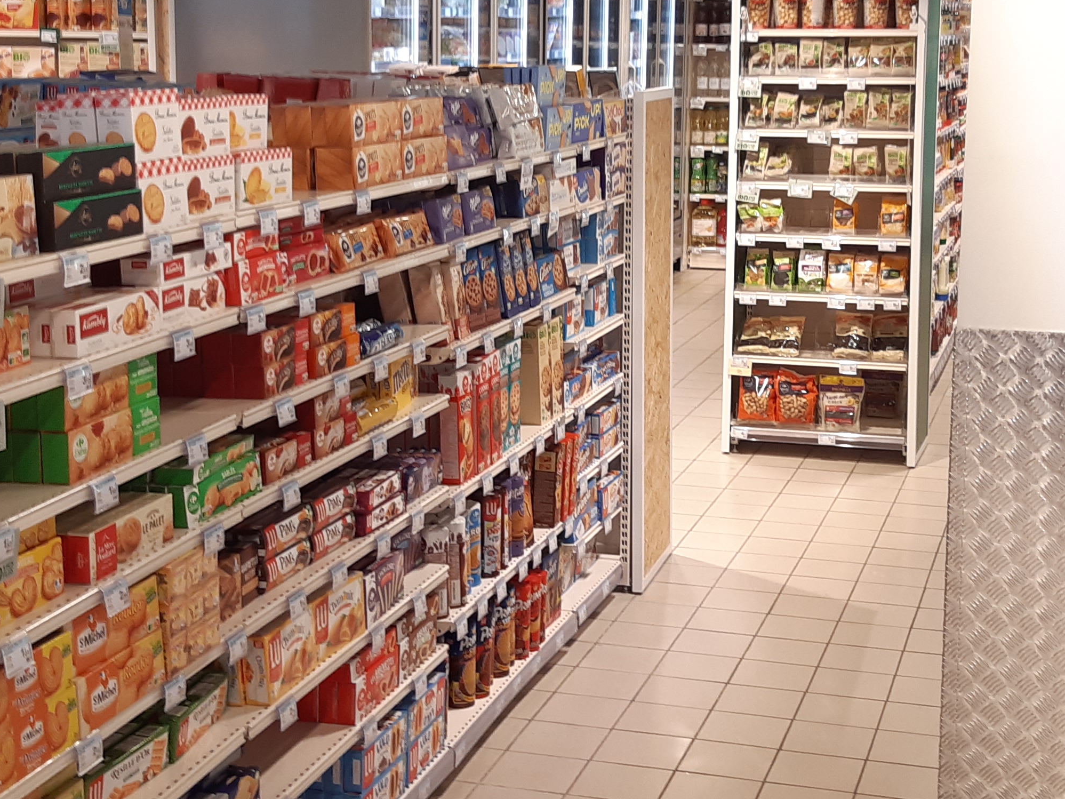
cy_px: 270
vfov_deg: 24.3
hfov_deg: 32.2
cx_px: 557
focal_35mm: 60
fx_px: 1846
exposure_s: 1/50
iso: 50
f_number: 1.7
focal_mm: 3.92
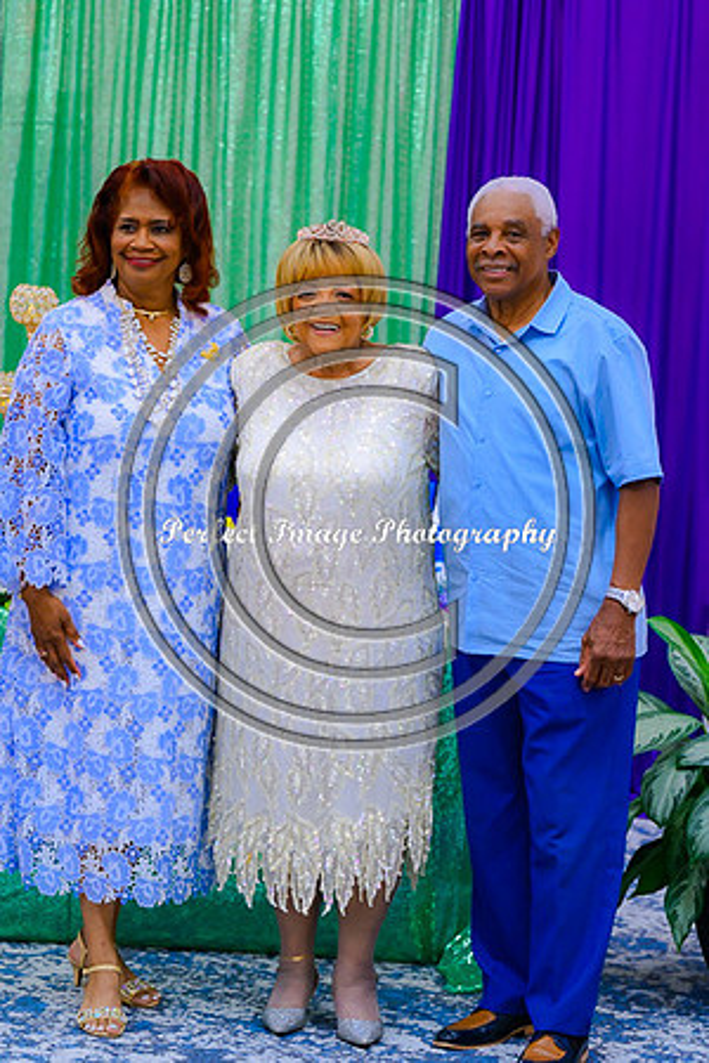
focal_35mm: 105
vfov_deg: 19.5
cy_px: 532
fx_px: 3102
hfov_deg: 13.0
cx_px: 354
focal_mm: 70
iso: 320
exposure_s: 1/100
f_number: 2.8
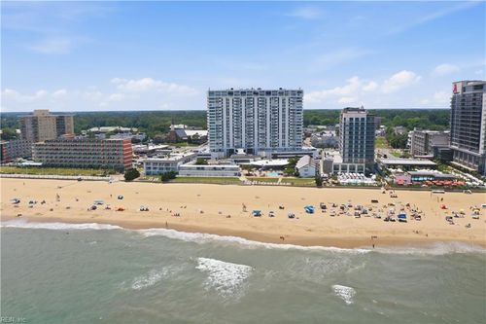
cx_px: 243
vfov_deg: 46.4
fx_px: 378
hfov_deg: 65.5
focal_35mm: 28
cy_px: 162
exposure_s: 1/640
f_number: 6.3
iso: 100
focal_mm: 10.3
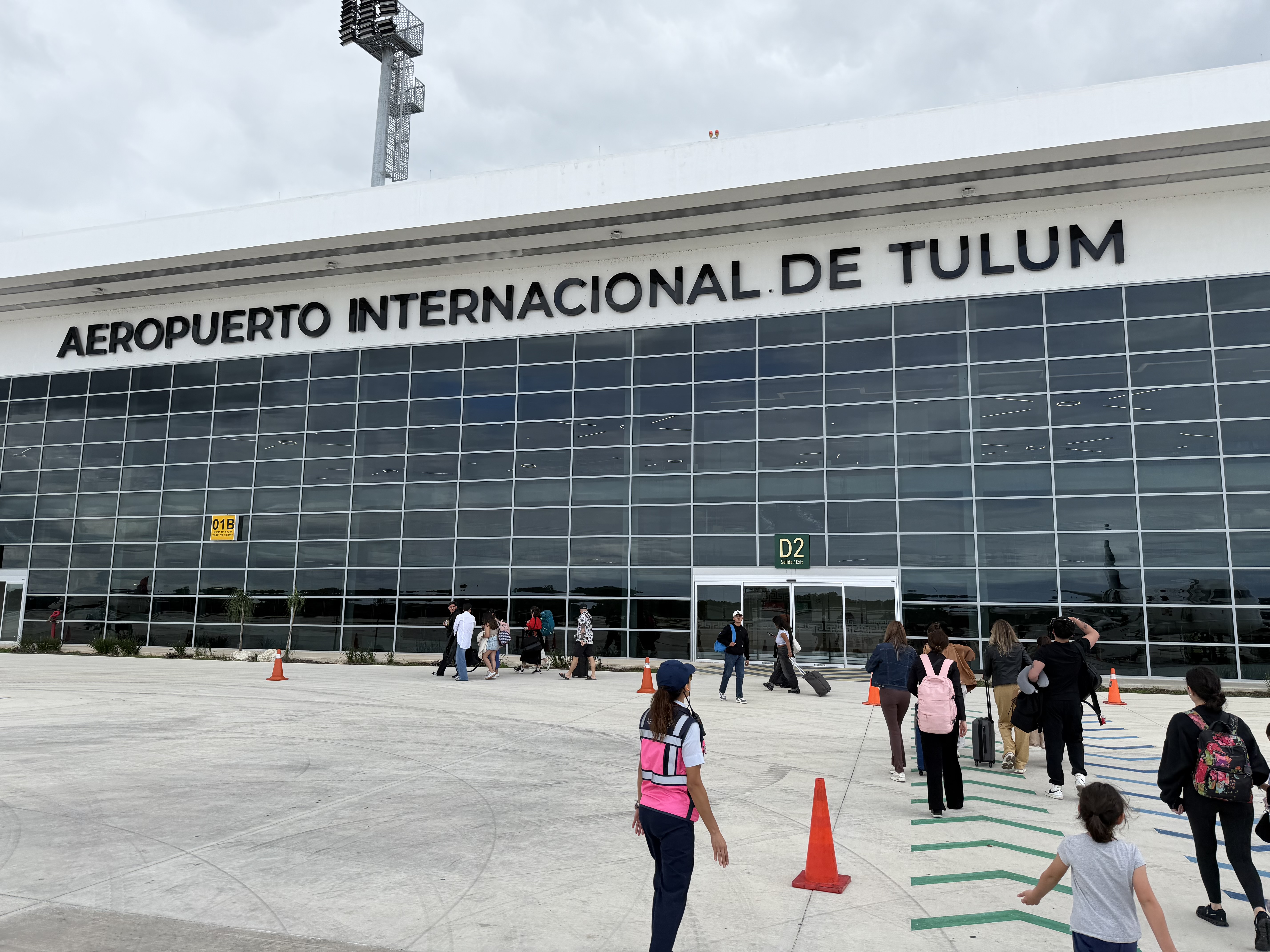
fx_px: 881
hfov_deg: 71.6
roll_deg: -2.8
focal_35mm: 24
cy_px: 476
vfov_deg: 56.8
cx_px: 635
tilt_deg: +3.5
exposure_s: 1/2525
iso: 80
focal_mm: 6.76
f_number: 1.78
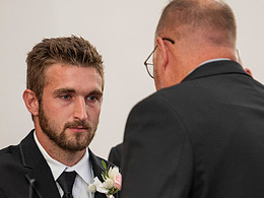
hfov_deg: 4.5
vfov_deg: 3.3
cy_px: 175
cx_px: 157
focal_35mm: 445
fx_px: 3394
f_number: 2.8
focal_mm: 170
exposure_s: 1/125
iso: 640
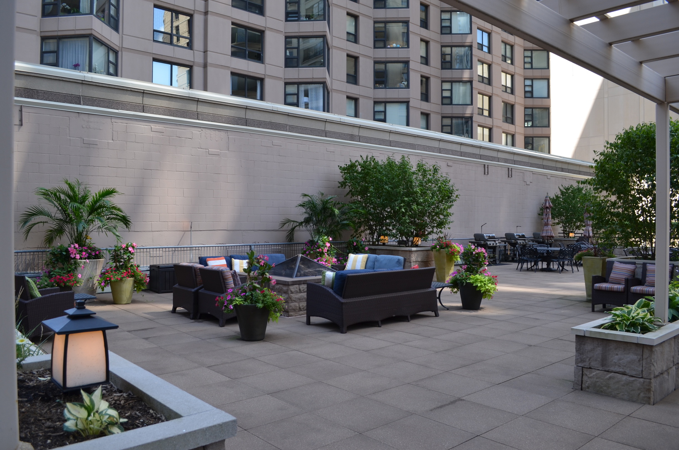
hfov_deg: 67.5
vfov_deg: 47.7
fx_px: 508
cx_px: 340
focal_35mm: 27
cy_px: 225
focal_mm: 18
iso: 200
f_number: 6.3
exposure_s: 1/160
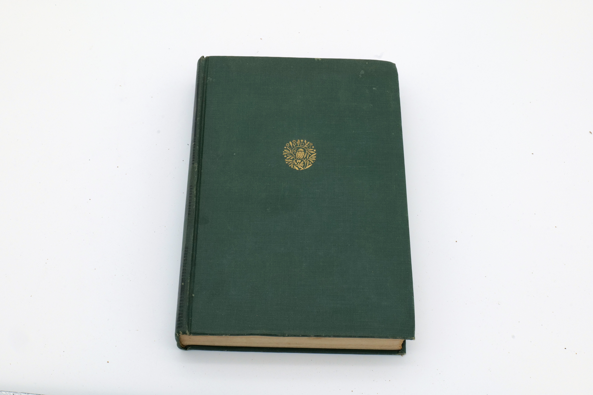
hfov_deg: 39.6
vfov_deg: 27.0
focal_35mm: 50
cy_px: 198
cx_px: 296
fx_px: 824
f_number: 22
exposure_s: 1/80
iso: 2000
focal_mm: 50
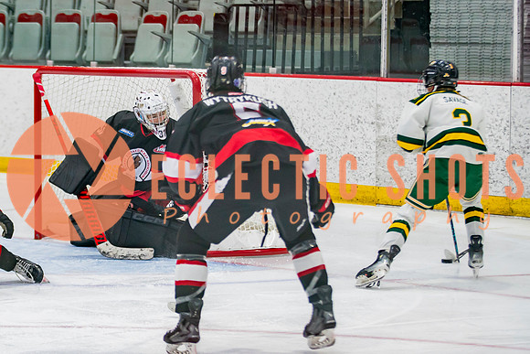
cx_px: 141
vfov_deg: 7.5
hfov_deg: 11.3
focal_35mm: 182
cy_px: 192
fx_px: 2681
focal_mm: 102
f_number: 2.8
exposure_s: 1/640
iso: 1250
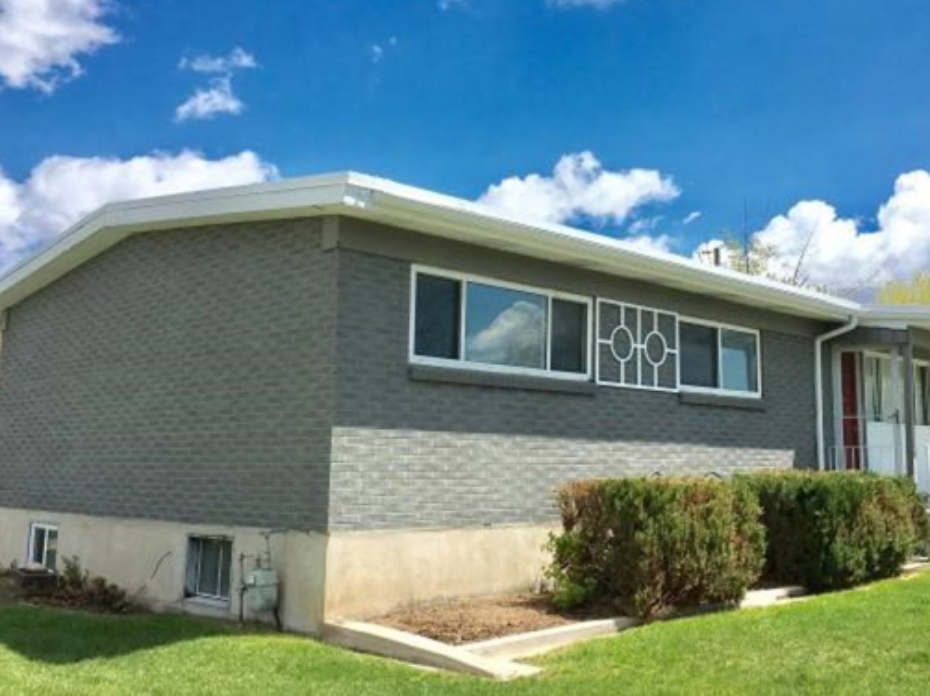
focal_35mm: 37
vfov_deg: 38.6
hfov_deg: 50.0
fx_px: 994
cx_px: 532
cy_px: 329
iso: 25
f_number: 2.2
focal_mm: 4.15
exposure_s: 1/2481
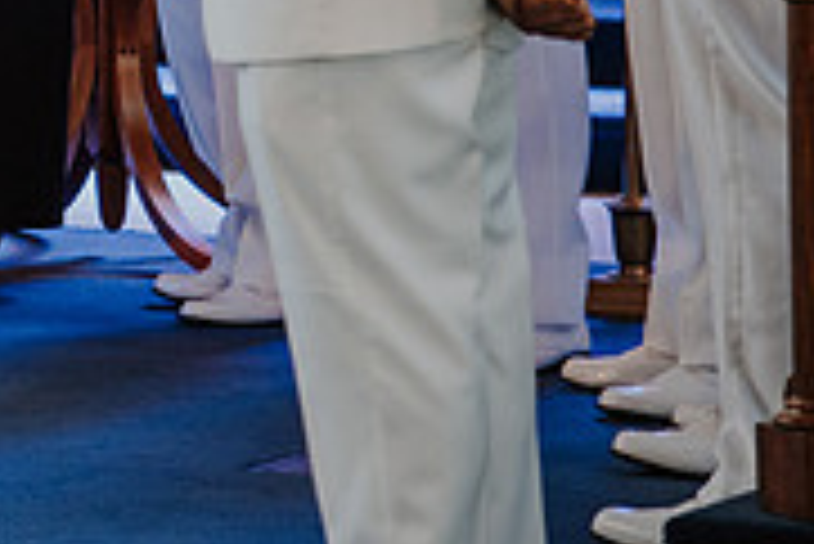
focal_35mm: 275
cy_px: -398
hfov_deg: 7.3
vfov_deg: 4.9
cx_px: -454
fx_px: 6223
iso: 800
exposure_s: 1/125
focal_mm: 78
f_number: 4
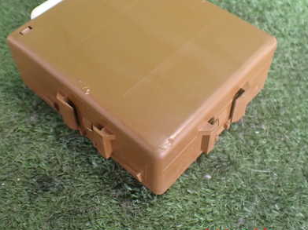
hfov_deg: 41.2
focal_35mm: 46
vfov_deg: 31.2
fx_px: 409
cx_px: 147
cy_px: 70
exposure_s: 1/80
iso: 800
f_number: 2.3
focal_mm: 5.4
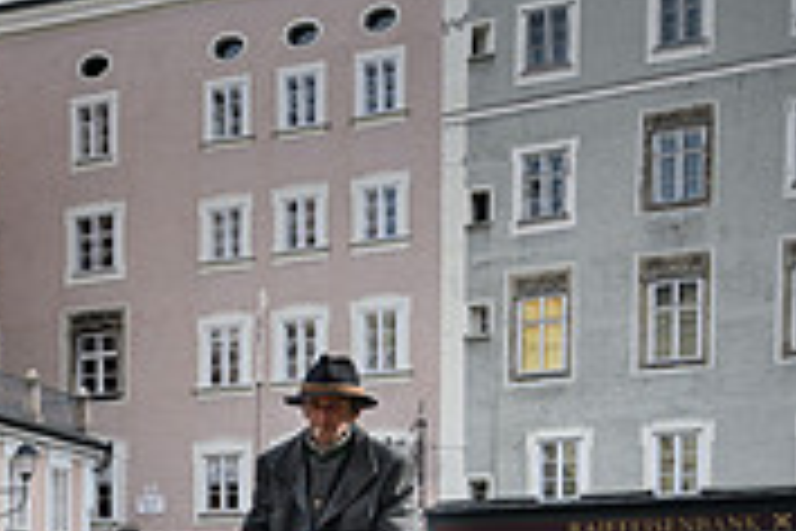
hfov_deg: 23.0
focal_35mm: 82
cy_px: 734
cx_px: -130
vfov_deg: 15.6
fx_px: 1813
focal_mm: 17
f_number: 8
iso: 220
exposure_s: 1/200
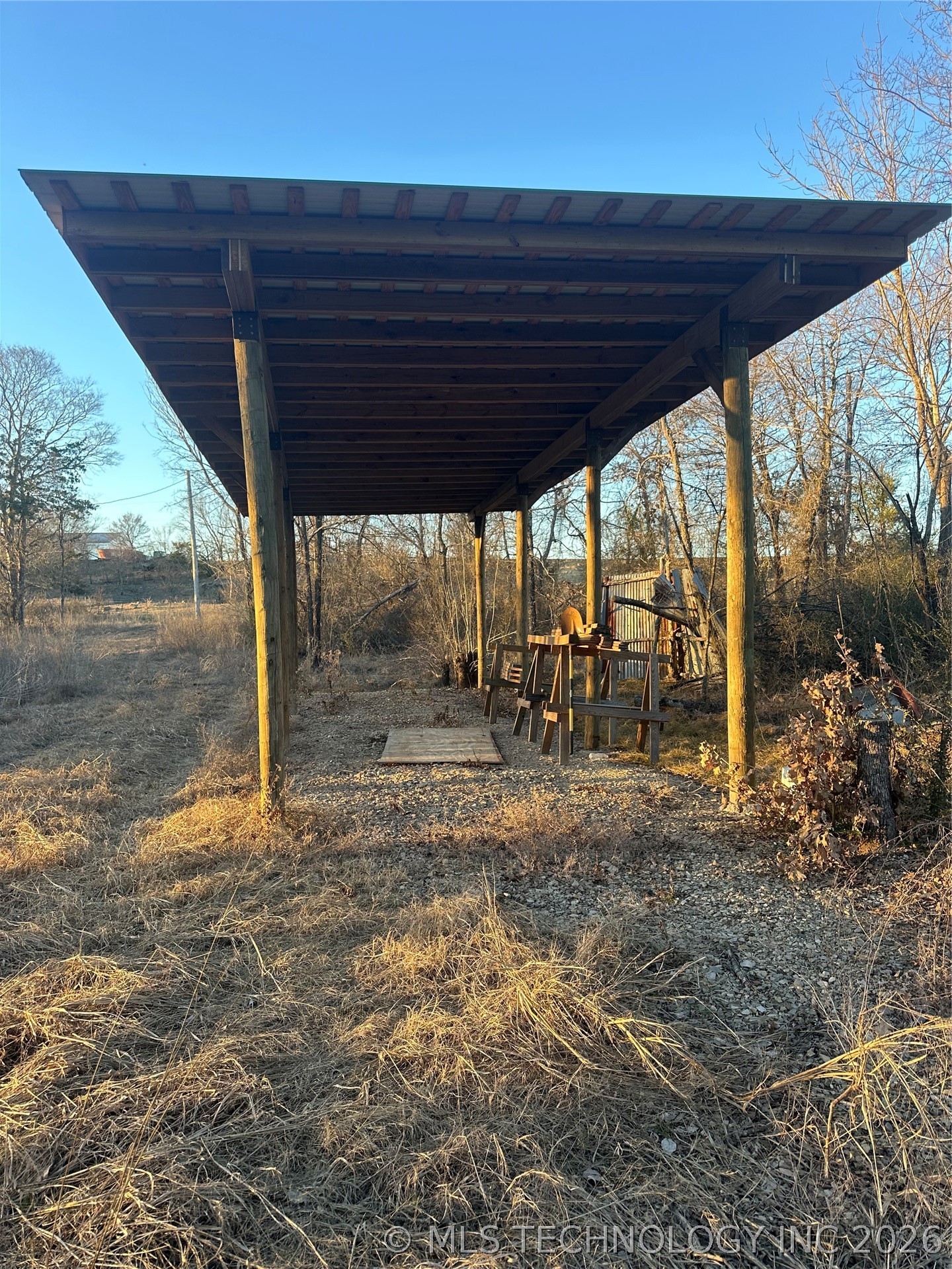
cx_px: 476
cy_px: 634
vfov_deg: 71.6
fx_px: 880
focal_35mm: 24
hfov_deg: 56.8
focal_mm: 6.86
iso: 80
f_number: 1.78
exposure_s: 1/292
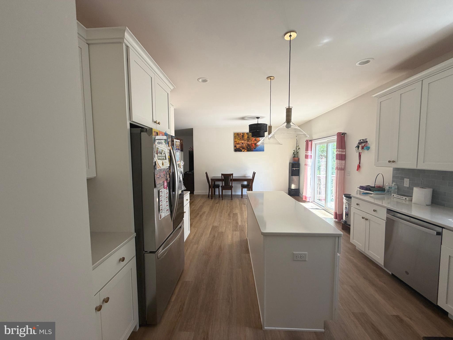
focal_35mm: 14
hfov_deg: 102.1
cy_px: 170
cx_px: 226
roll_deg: +1.4
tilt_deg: -1.1
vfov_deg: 85.7
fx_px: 183
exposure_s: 1/121
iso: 100
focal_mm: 2.22
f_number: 2.2
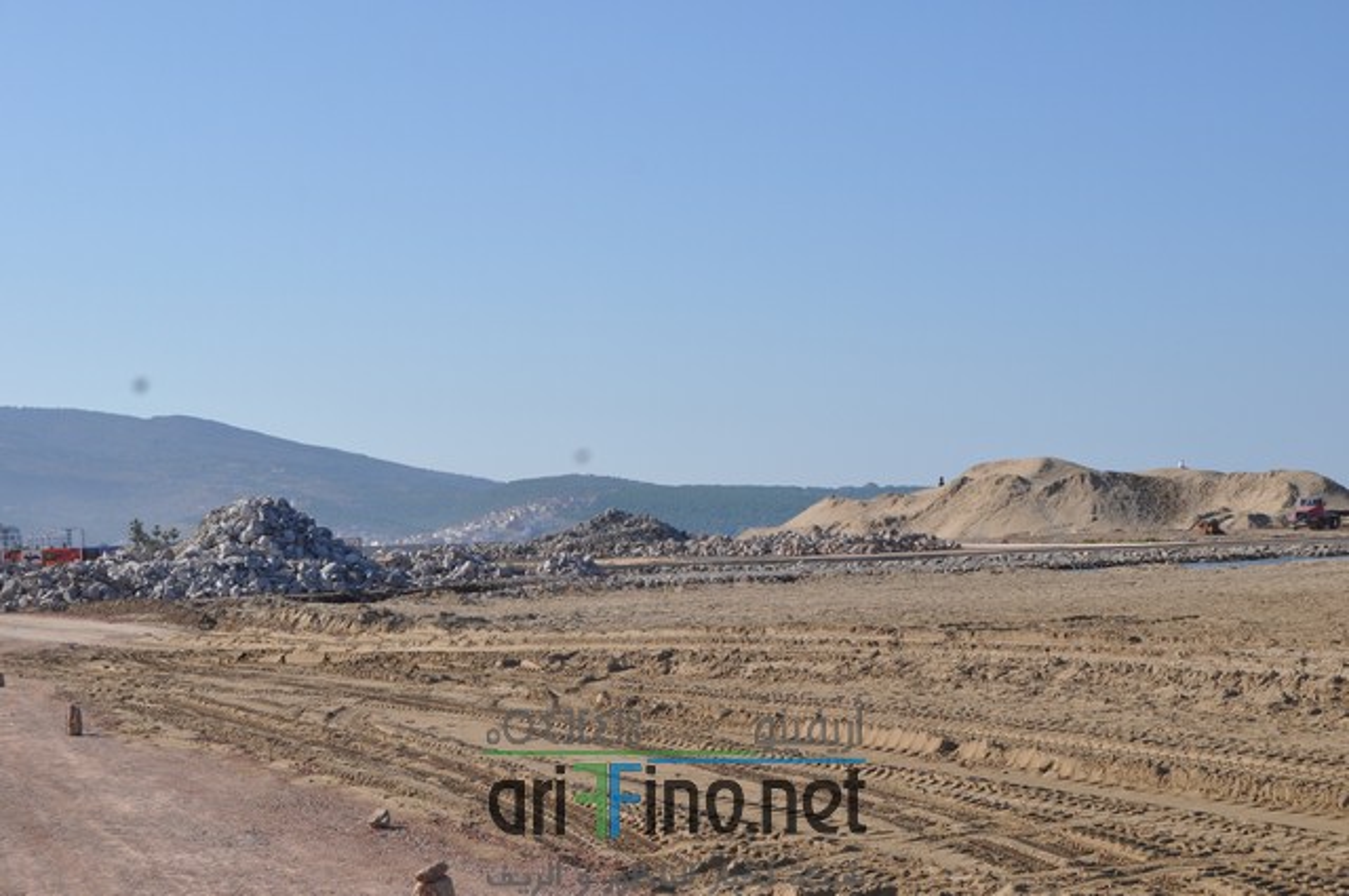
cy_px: 448
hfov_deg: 33.4
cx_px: 674
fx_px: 2245
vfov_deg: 22.6
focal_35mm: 60
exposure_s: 1/400
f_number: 10
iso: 200
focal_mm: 40
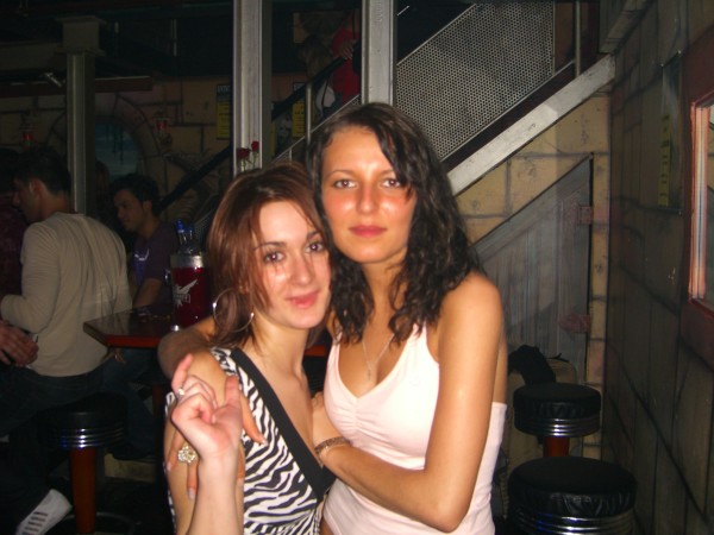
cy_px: 268
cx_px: 357
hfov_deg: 49.0
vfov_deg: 37.7
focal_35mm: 38
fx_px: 784
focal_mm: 7.9
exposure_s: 1/60
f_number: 2.8
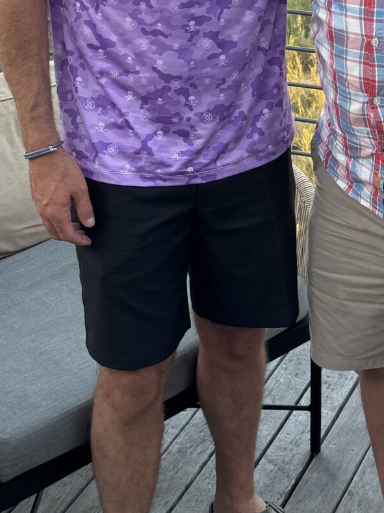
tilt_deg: -22.6
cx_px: 310
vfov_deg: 24.7
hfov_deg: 18.7
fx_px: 1154
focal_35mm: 78
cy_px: 127
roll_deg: +1.1
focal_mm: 6.76
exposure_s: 1/214
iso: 80
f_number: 1.78
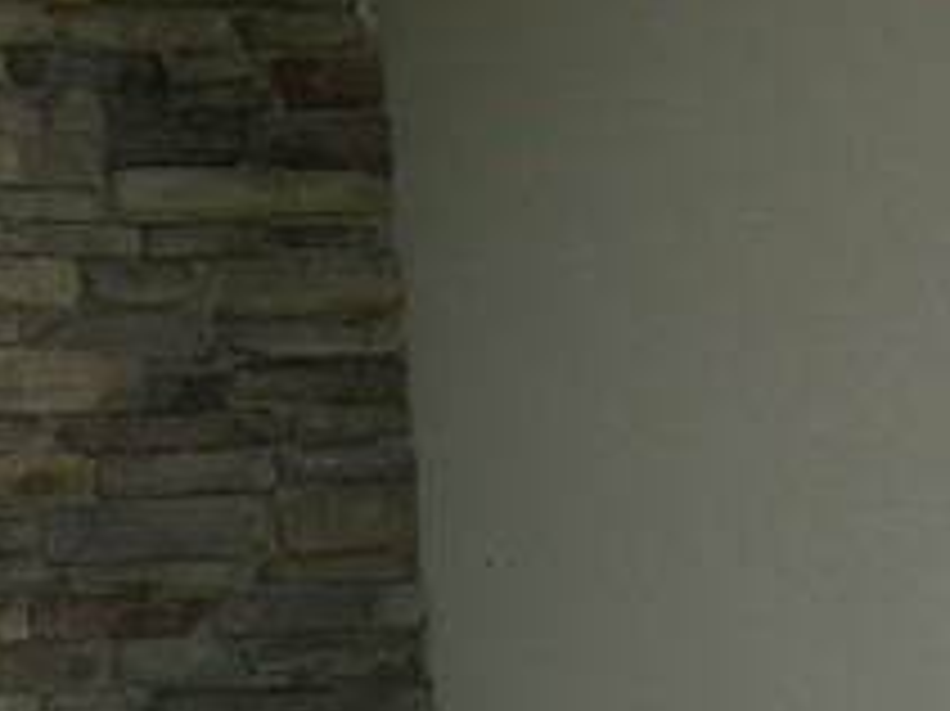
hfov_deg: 19.7
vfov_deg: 16.2
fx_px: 2496
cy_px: 387
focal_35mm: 91
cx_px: -306
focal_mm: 7.89
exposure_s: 1/2000
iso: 100
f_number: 3.2
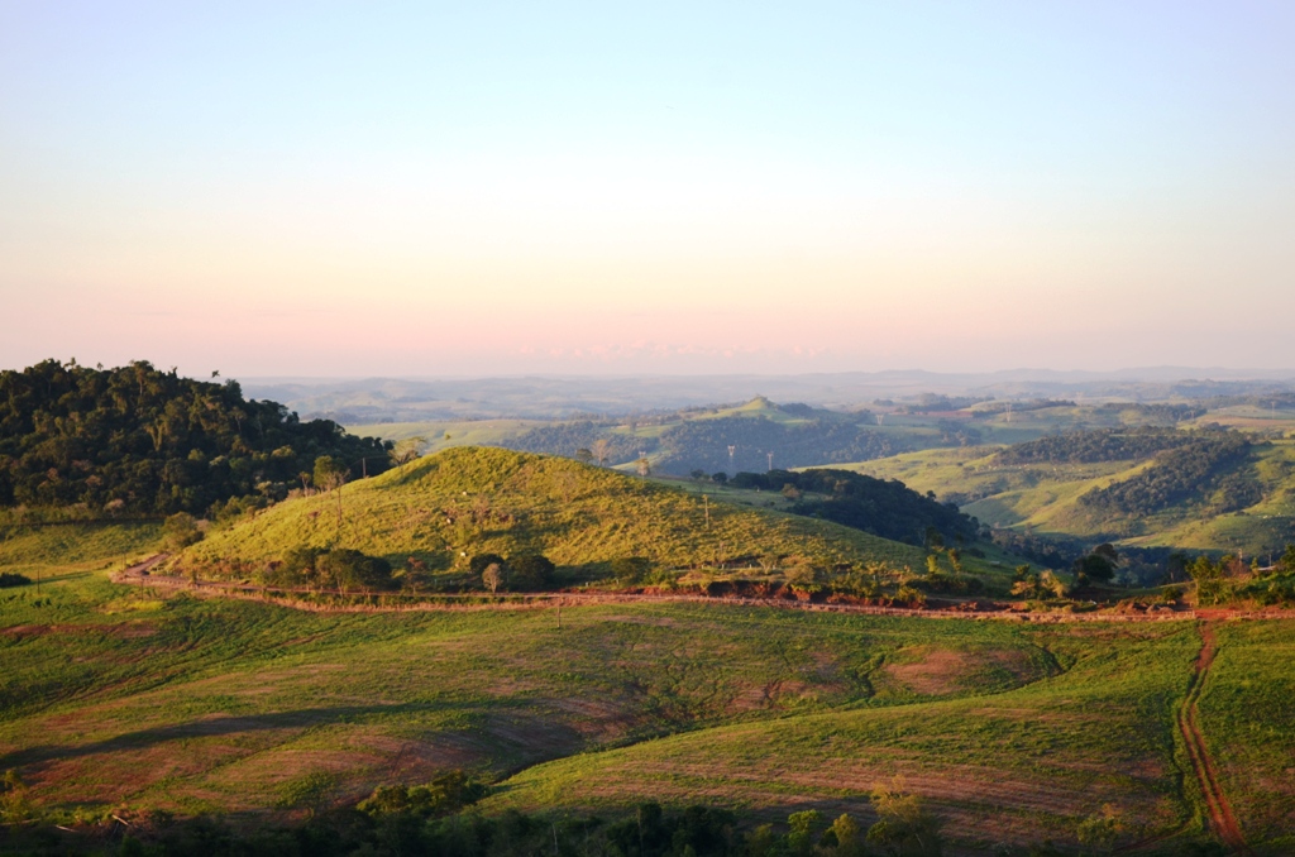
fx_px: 2477
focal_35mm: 69
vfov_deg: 19.6
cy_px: 428
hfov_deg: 29.3
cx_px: 648
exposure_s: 1/200
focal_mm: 46
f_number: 5.3
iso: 200
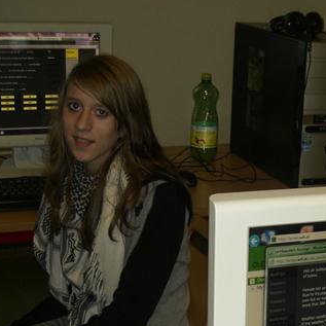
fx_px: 874
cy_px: 238
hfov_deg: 20.8
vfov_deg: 21.0
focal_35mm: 82
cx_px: 282
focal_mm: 7.56
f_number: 3.3
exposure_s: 1/60
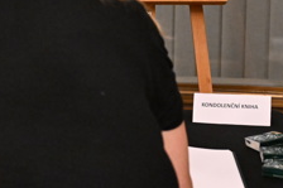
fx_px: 872
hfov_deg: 18.4
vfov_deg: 12.2
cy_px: 6
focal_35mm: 111
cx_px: 162
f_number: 3.5
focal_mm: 36
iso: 10000
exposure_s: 1/320
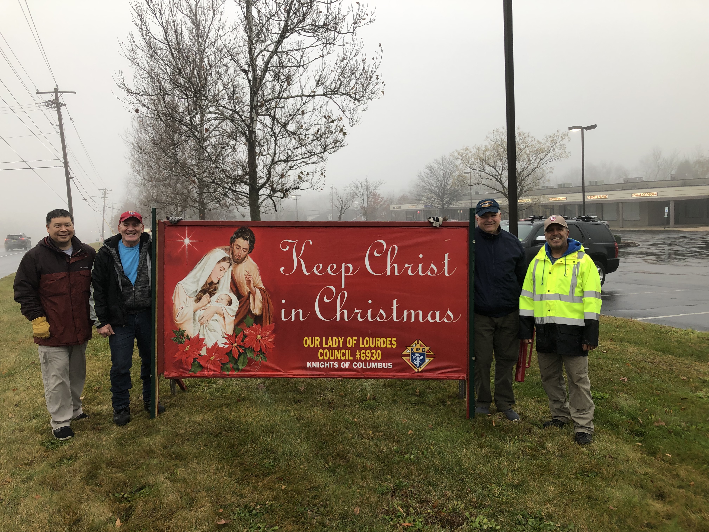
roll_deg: +1.8
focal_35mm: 28
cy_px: 266
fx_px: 573
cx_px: 354
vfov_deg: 49.7
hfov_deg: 63.4
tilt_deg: -6.8
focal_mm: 3.99
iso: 32
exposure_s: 1/120
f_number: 1.8
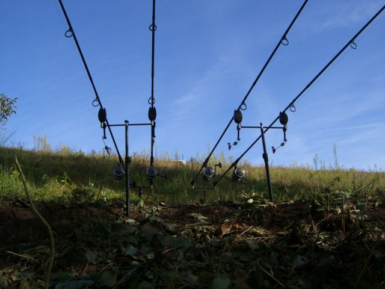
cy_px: 144
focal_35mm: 38
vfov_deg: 37.7
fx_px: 423
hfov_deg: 49.0
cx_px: 192
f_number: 4.3
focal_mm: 6.2
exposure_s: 1/640
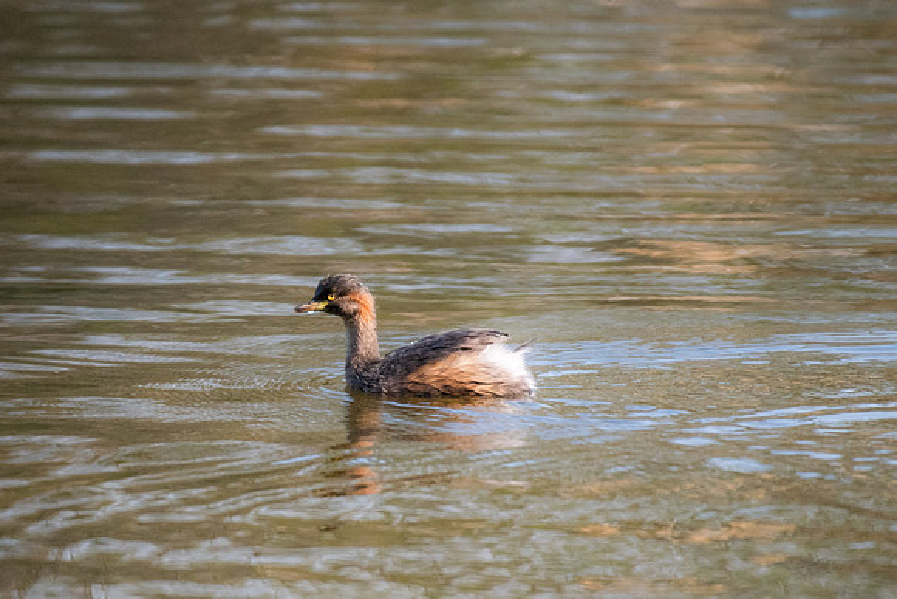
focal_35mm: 1013
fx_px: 25247
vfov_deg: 1.4
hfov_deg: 2.0
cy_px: 404
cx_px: 245
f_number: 5.6
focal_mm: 500
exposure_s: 1/2000
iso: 1600
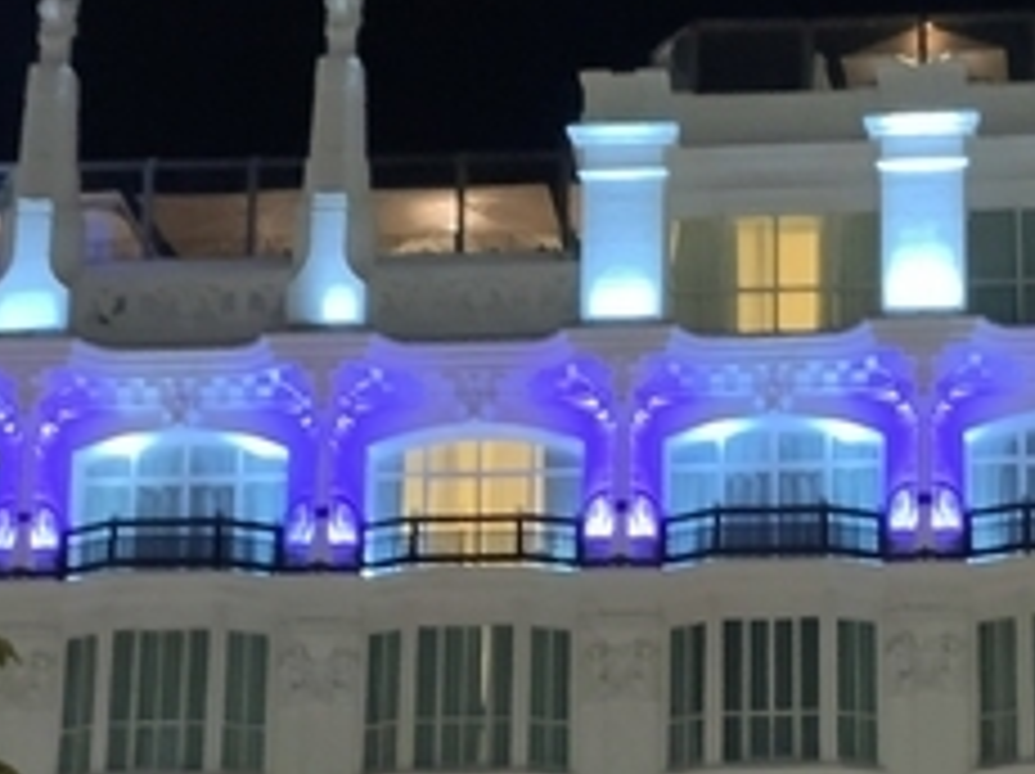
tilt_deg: +16.7
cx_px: 675
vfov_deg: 12.6
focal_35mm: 116
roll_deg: -0.1
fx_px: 3465
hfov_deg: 17.0
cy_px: 729
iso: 2000
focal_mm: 4.25
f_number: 1.8
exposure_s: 1/30
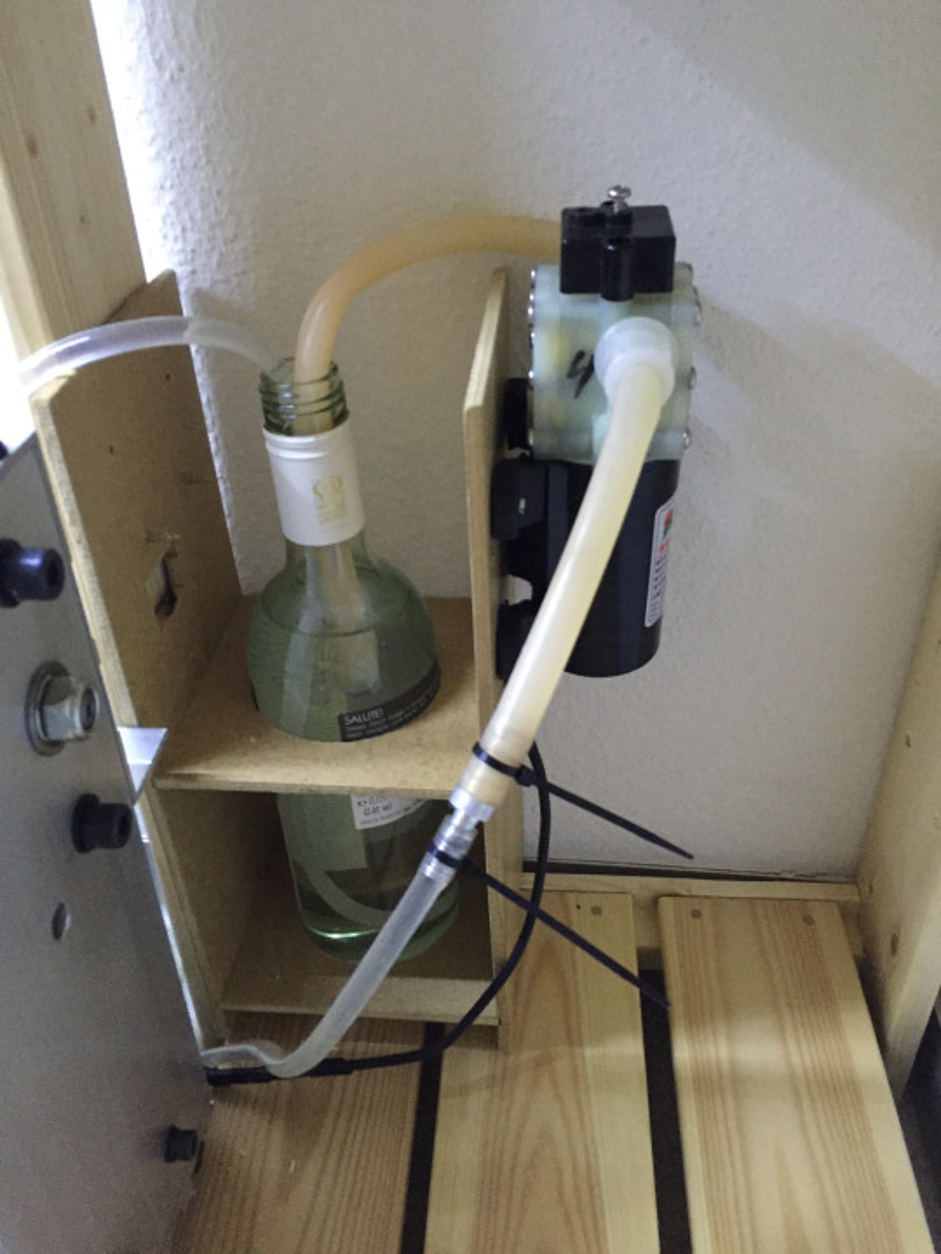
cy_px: 627
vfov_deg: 61.7
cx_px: 470
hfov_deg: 48.2
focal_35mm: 29
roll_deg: +1.8
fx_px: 1051
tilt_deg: -33.5
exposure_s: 1/17
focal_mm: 4.15
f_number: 2.2
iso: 500
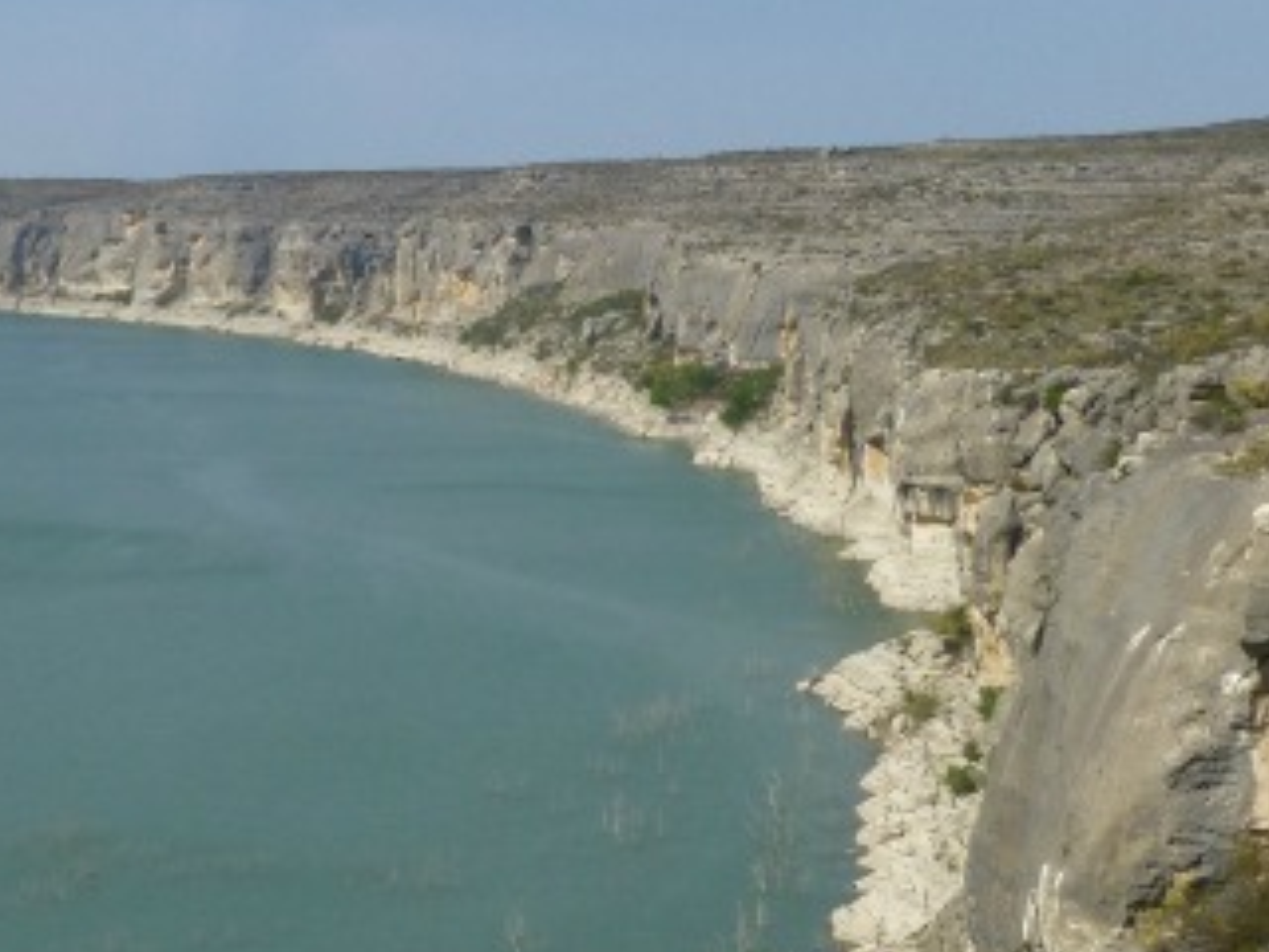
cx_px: 206
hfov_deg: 22.6
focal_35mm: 85
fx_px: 3116
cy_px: 599
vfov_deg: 17.3
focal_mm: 6.1
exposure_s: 1/1300
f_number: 3.7
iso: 100
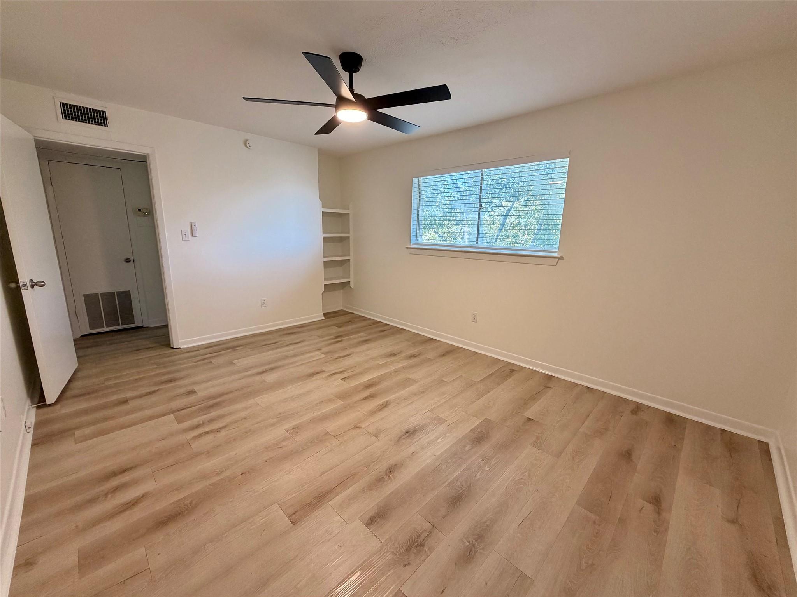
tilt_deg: -11.5
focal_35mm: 14
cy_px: 298
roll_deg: -0.8
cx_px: 398
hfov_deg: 102.1
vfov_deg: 85.7
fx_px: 322
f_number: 2.2
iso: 250
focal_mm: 2.22
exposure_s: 1/62
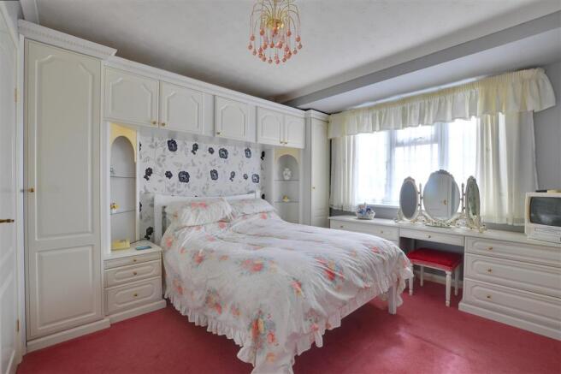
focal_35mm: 15
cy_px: 187
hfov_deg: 100.4
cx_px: 280
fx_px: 234
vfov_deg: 77.3
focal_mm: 10
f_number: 11
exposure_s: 1/13
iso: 400
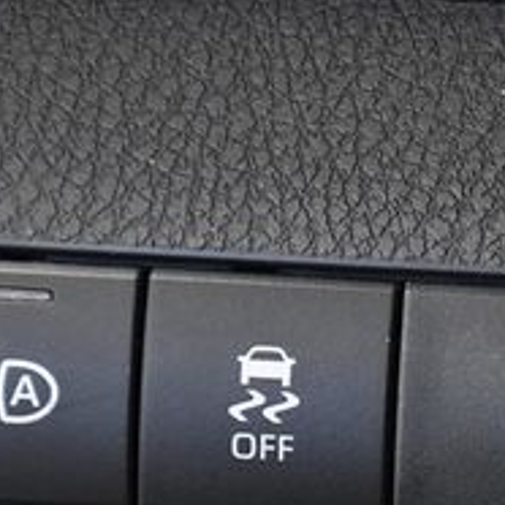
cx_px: 619
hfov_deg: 5.3
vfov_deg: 5.3
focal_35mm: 327
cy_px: 487
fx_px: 5397
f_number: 5
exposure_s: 1/250
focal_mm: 75
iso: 2500
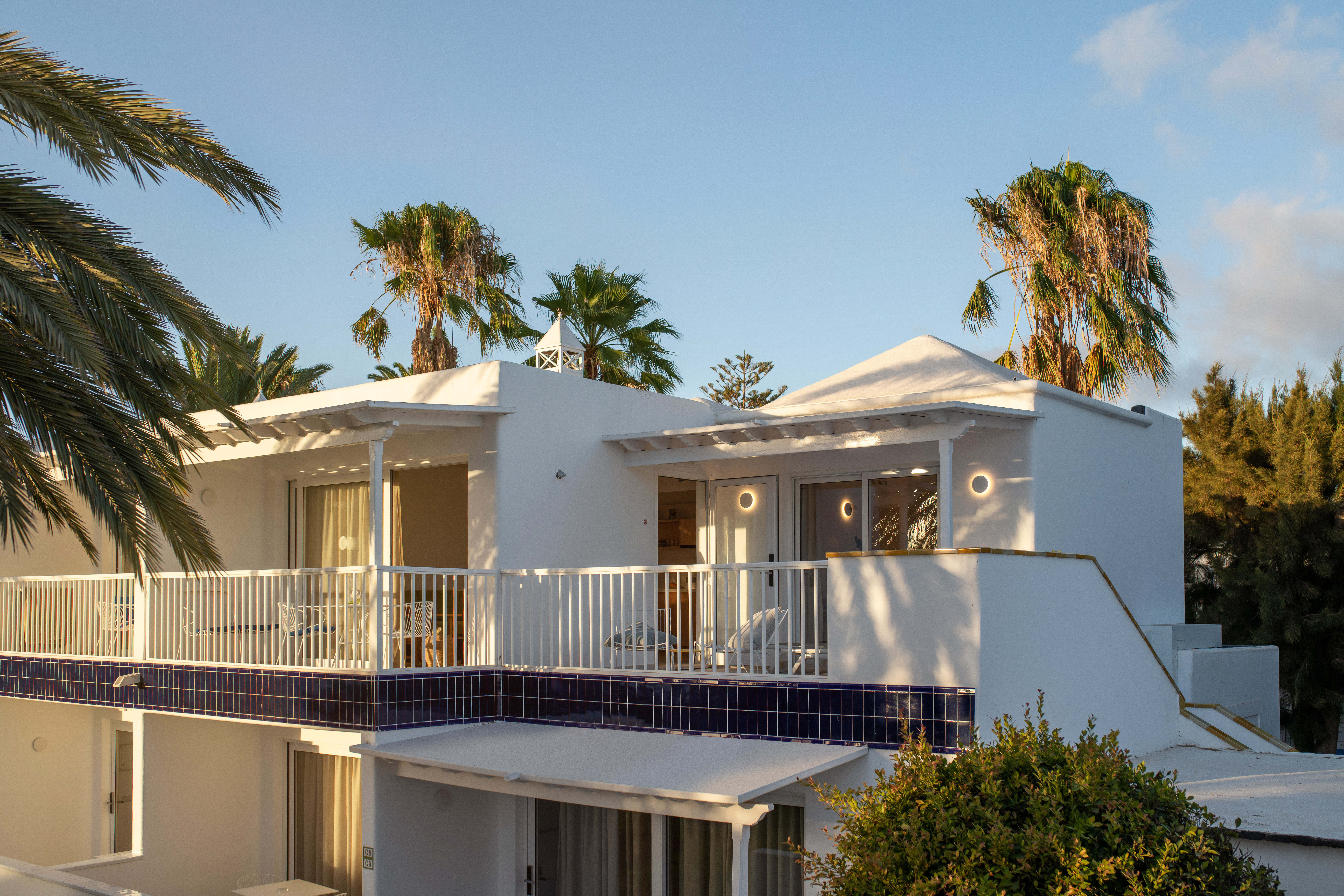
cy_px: 448
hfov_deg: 54.4
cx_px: 672
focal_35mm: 35
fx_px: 1307
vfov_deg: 37.9
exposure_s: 1/400
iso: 100
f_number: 4.5
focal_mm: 35
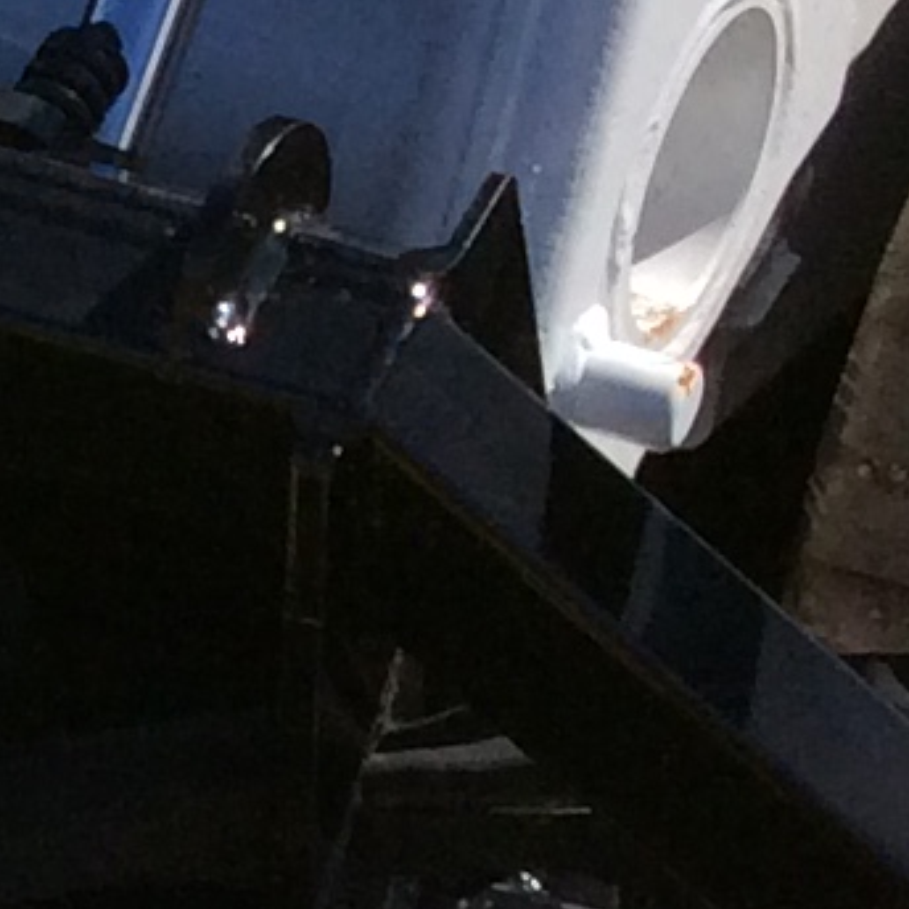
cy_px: 1710
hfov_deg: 7.6
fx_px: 6328
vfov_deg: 7.9
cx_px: -1374
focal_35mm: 213
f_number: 2.4
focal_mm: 3.3
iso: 32
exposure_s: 1/1845
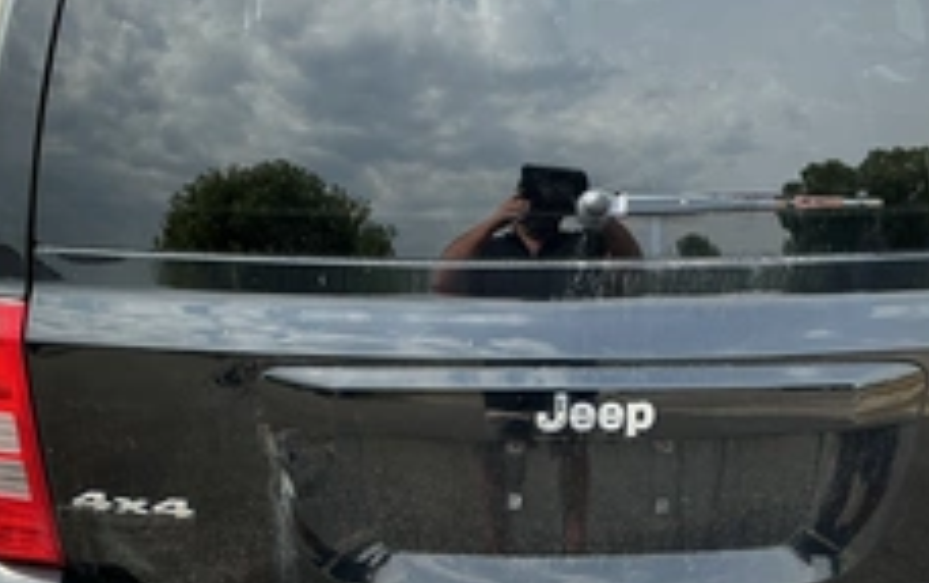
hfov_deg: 38.7
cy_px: 542
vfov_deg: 24.1
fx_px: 1318
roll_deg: +1.5
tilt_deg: -27.8
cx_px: 534
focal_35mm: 52
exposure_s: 1/419
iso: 25
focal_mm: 3
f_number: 1.8
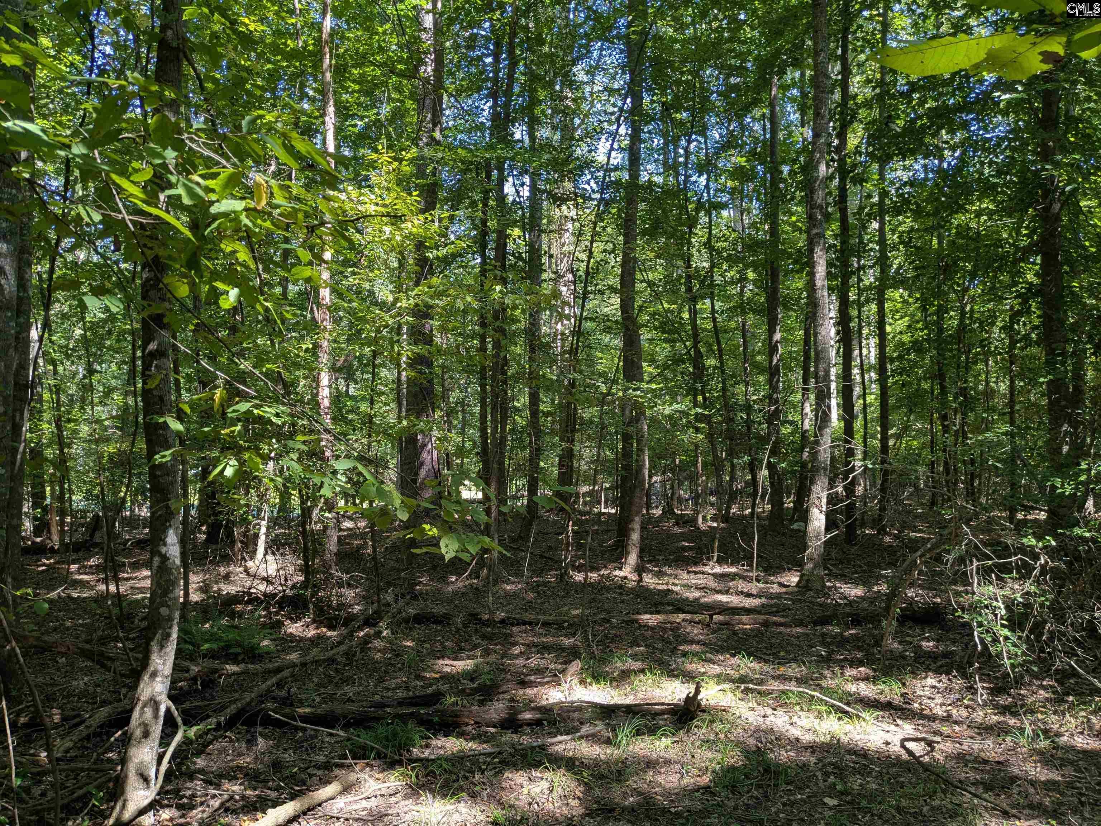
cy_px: 413
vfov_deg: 51.4
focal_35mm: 27
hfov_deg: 65.3
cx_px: 550
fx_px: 859
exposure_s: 1/198
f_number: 1.73
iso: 50
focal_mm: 4.38
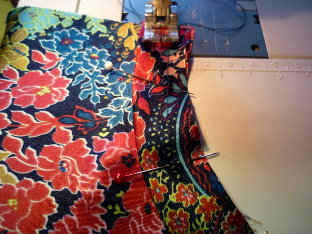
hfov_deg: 55.4
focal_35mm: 33
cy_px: 117
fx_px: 297
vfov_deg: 42.9
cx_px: 156
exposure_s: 1/30
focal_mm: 5.5
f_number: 2.8
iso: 200
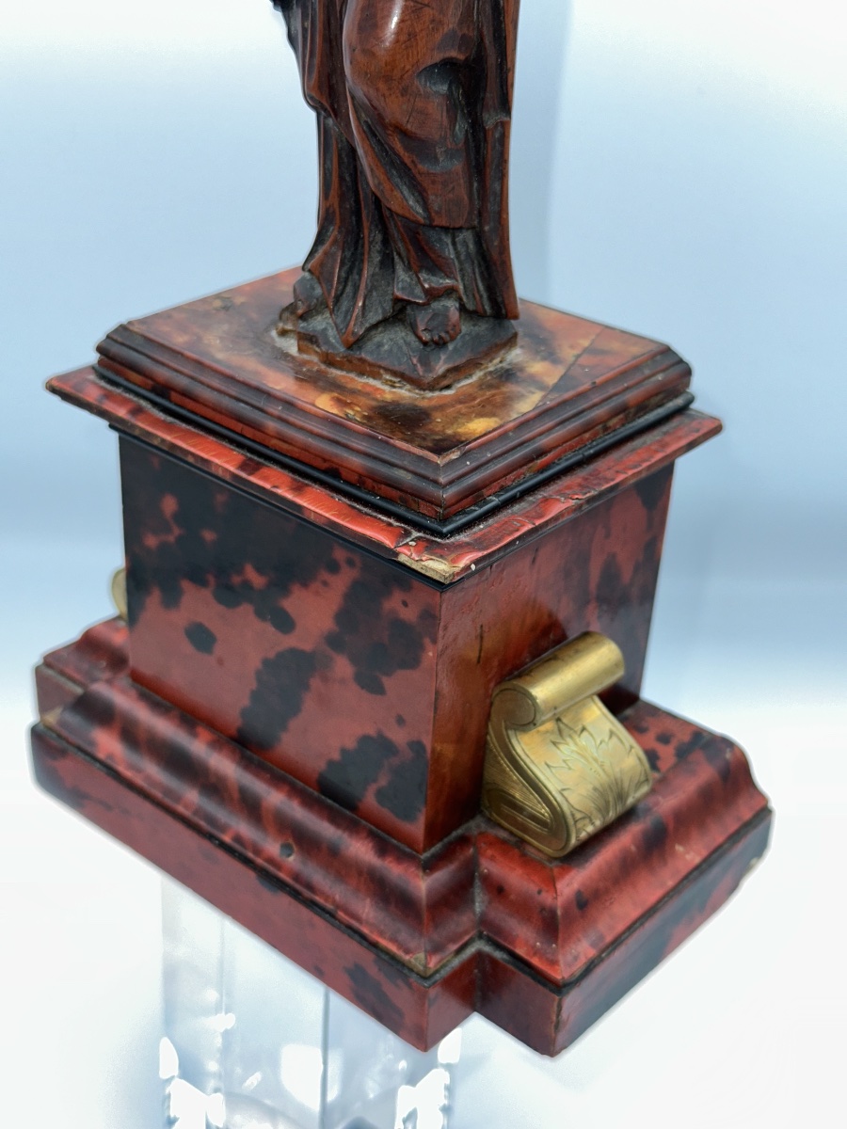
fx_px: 1566
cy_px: 564
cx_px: 424
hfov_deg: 30.3
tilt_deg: -31.0
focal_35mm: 48
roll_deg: -4.6
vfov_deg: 39.7
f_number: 1.78
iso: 40
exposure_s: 1/204
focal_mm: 6.86
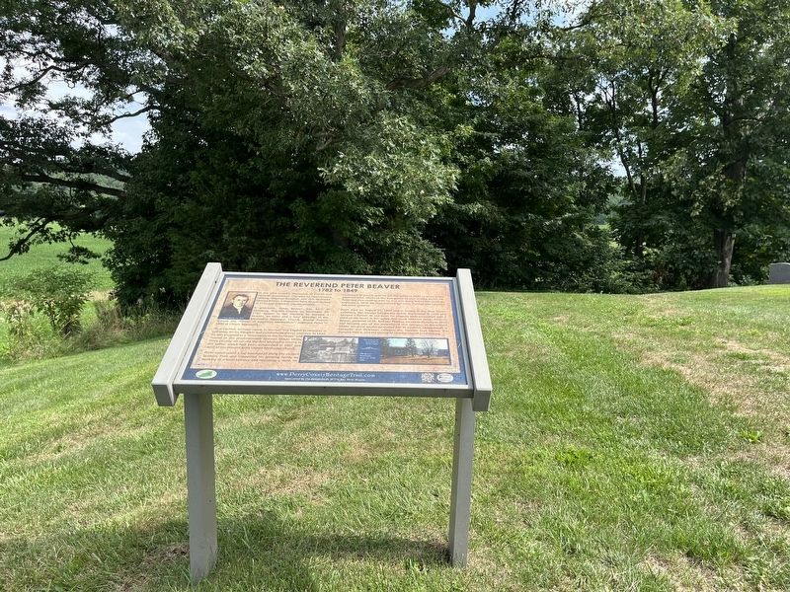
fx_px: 593
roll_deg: -1.5
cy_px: 296
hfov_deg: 67.3
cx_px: 395
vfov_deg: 53.1
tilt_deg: -7.2
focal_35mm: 26
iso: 50
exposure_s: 1/1536
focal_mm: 5.1
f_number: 1.6
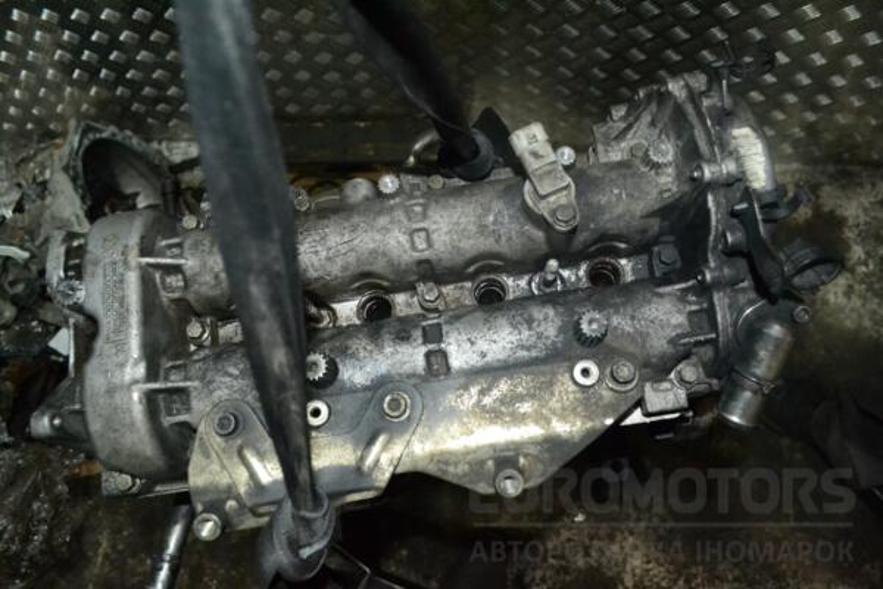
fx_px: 662
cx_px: 442
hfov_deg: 67.4
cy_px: 294
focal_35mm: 27
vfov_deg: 47.9
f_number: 7.1
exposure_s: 1/60
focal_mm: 18
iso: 2500
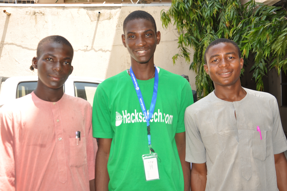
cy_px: 96
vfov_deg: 34.6
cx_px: 142
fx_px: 307
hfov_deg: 50.1
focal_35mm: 39
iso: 200
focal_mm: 25
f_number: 5.6
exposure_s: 1/200
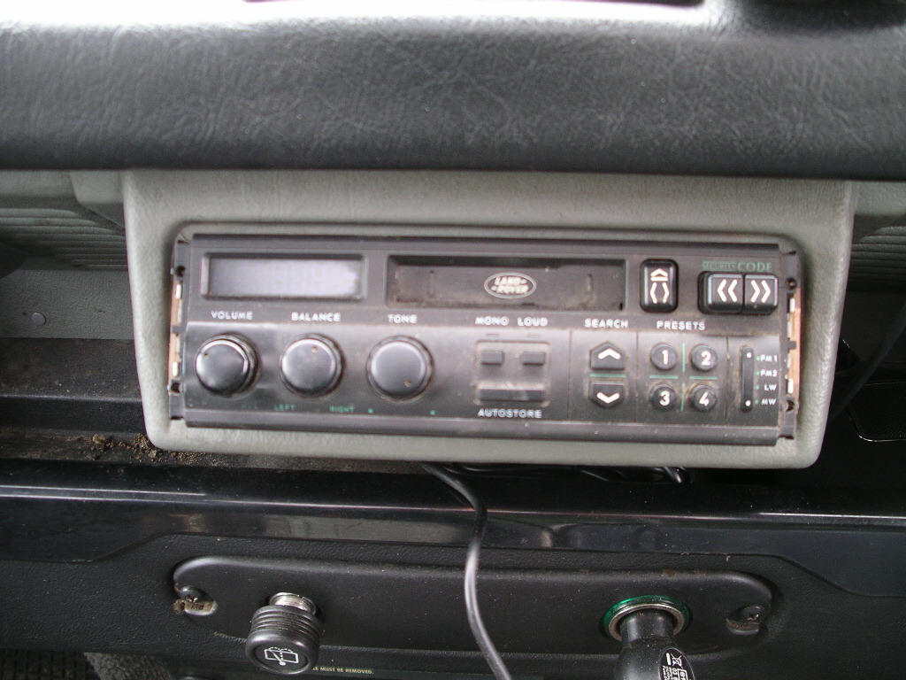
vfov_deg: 38.7
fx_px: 968
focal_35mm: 37
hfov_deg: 50.1
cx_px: 453
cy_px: 340
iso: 125
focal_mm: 7.8
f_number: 2.8
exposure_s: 1/30
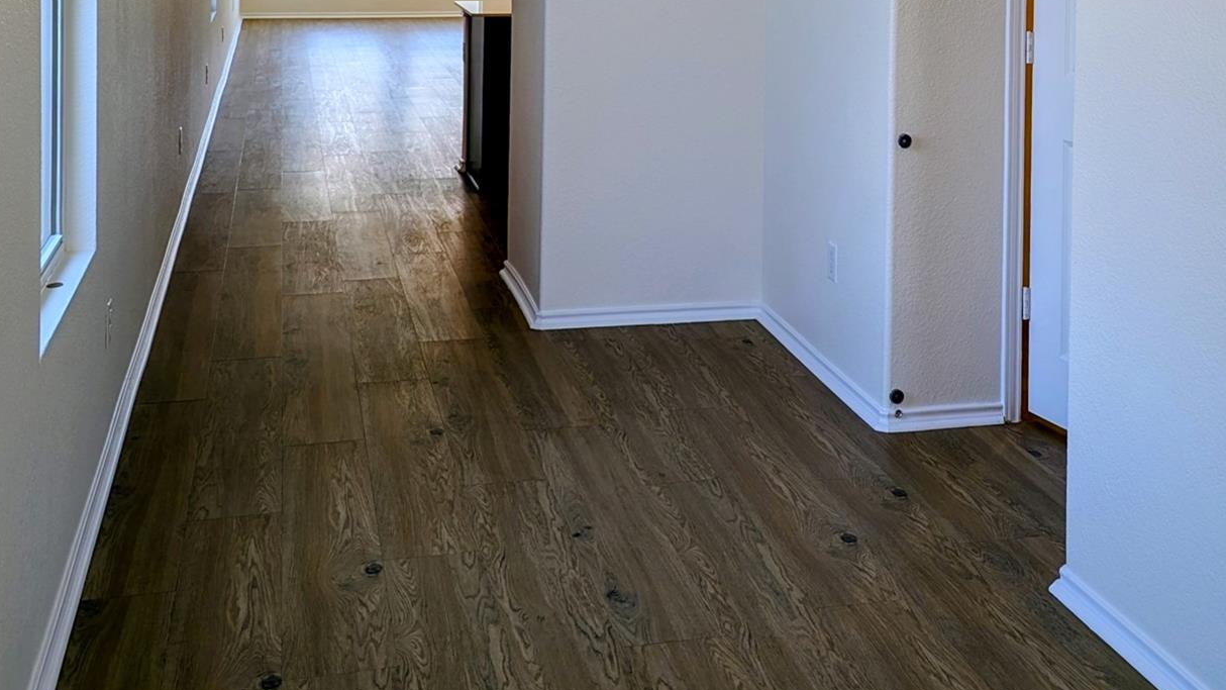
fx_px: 1430
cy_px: -72
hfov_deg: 46.4
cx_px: 633
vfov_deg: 25.2
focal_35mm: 44
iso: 49
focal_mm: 6.81
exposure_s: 1/120
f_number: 1.85
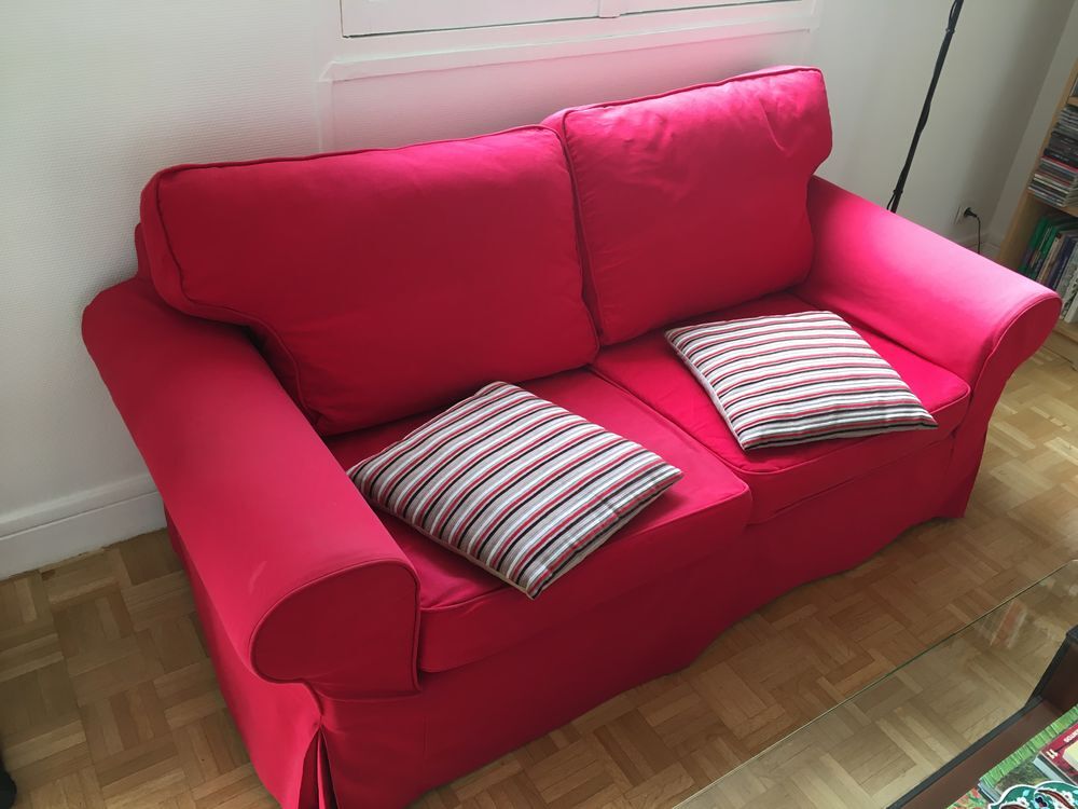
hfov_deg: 61.7
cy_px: 404
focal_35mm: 29
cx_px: 539
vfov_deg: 48.2
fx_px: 903
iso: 64
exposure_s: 1/33
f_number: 2.2
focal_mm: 4.15
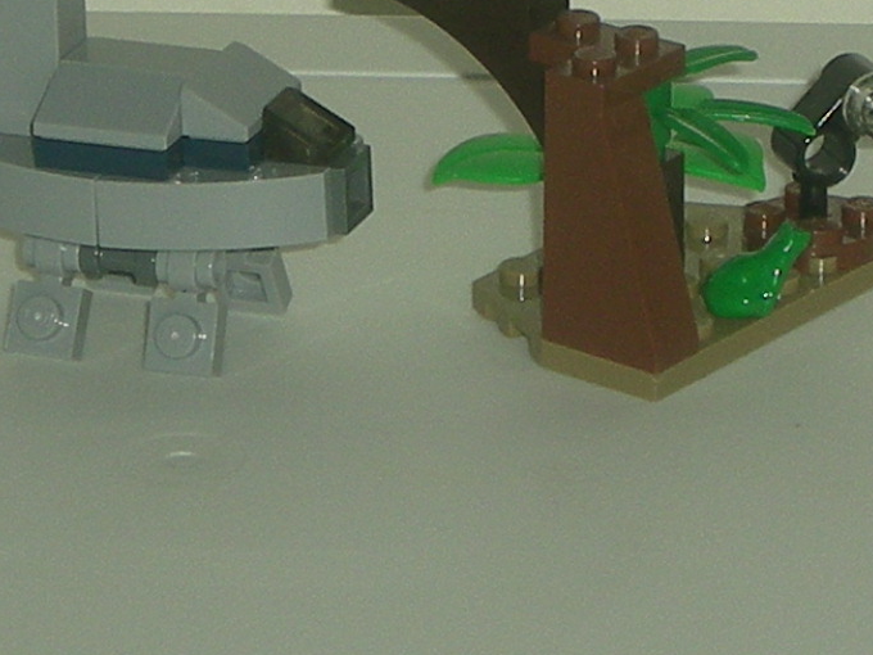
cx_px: 615
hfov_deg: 11.3
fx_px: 4388
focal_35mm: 174
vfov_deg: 8.5
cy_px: 114
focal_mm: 12.3
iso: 50
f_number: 4.6
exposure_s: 1/120
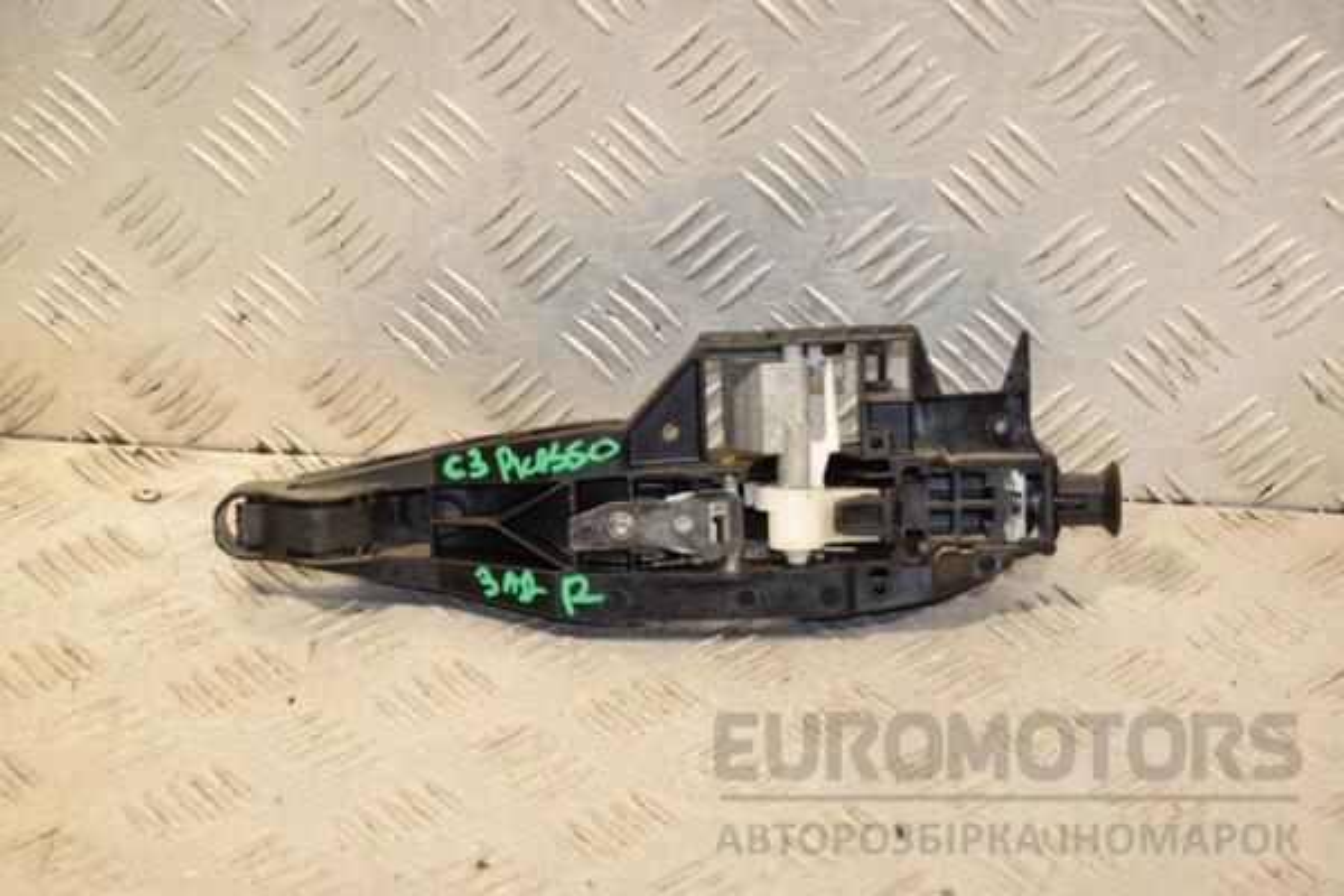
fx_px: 3472
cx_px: 672
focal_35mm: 93
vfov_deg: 14.7
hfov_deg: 21.9
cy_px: 448
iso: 800
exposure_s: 1/200
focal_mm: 62
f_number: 6.3
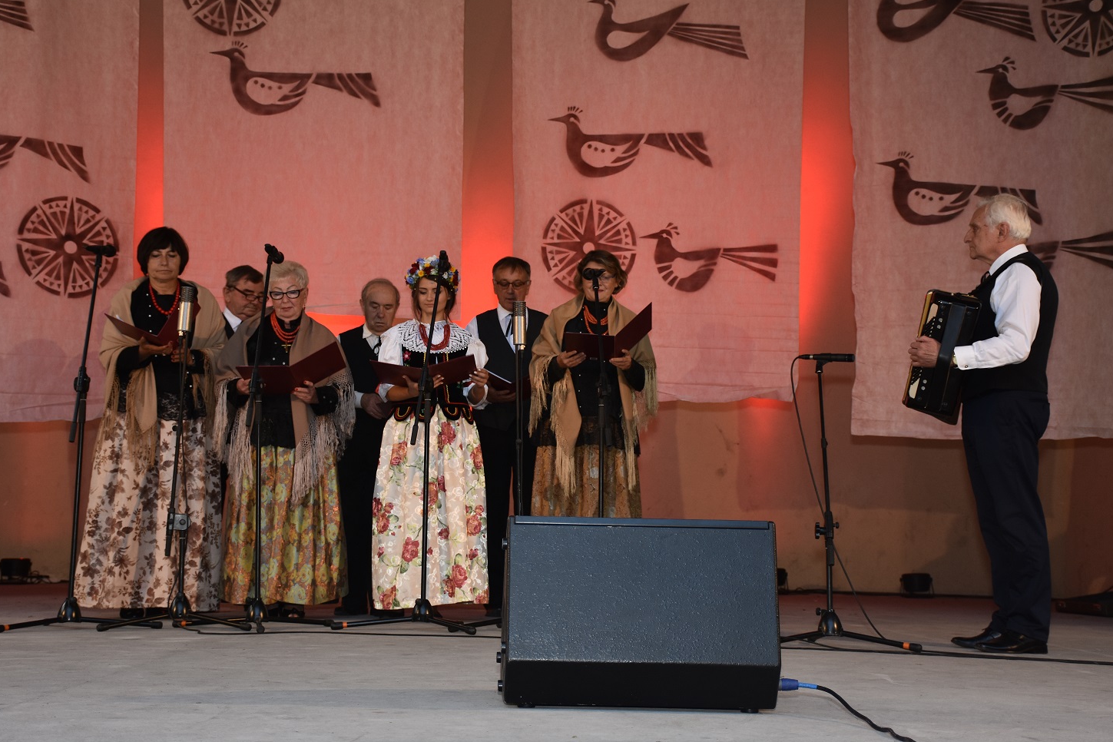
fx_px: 1824
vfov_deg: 23.0
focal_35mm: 59
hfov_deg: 33.9
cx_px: 542
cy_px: 367
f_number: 4.2
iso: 450
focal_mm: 38
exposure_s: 1/60
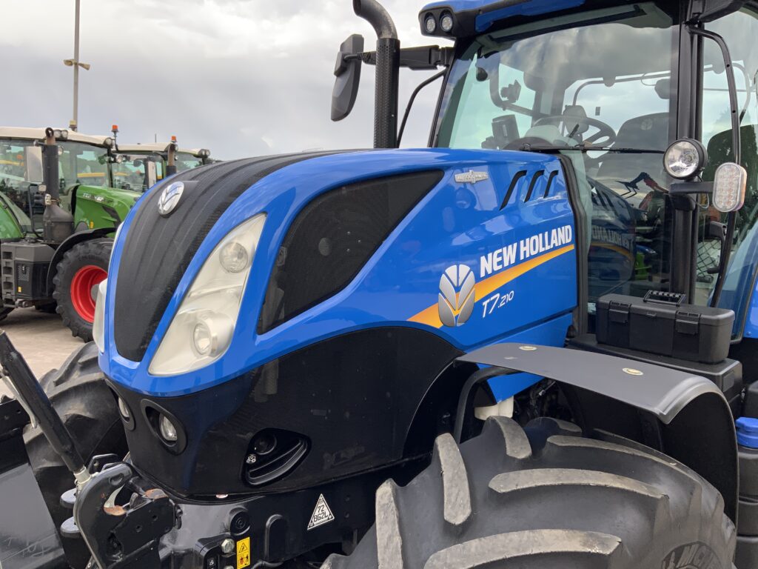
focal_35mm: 29
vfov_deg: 48.2
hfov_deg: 61.7
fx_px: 635
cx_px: 379
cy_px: 284
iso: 16
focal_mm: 3
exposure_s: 1/243
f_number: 1.8
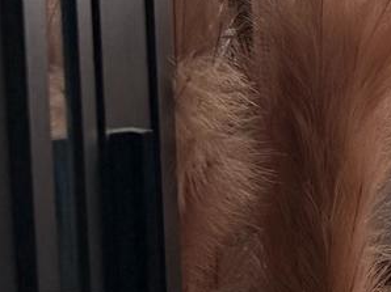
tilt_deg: -4.0
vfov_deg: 8.5
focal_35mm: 165
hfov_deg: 8.9
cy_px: -279
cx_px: 1299
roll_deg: +0.1
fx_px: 1862
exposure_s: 1/132
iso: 200
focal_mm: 6.76
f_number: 1.78
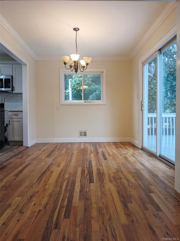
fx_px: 187
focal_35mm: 27
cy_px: 120
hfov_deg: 51.4
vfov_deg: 65.3
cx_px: 90
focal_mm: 4.38
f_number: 1.73
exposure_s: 1/120
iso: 101
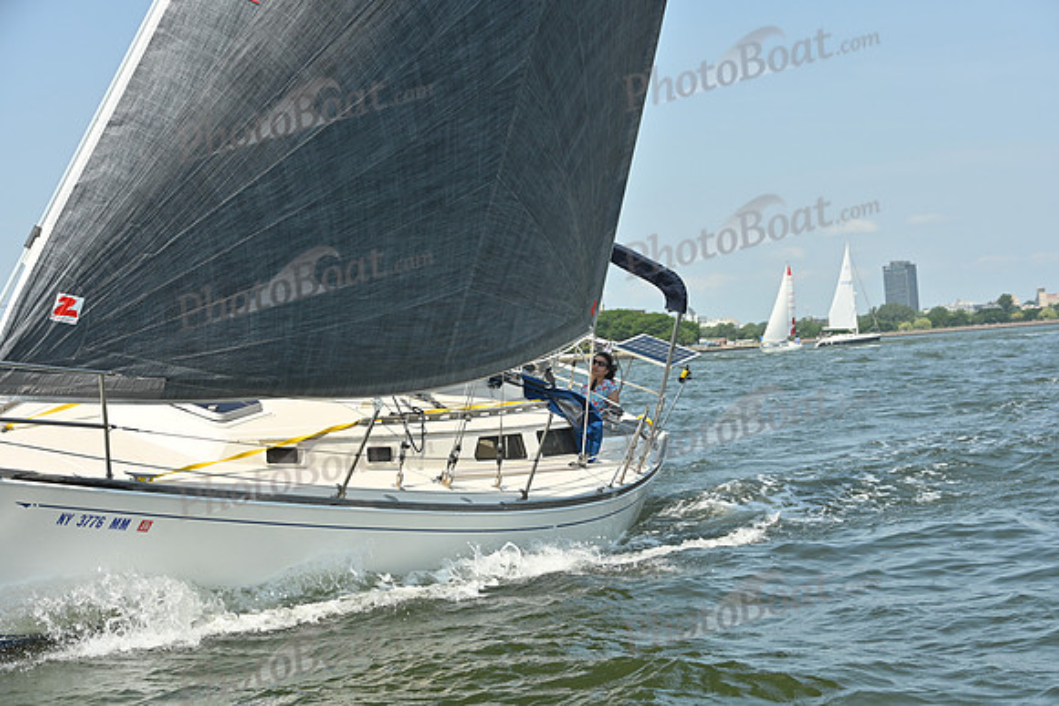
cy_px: 353
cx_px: 530
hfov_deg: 28.8
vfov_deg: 19.5
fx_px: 2060
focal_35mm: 70
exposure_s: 1/1250
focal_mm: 70
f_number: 7.1
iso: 320
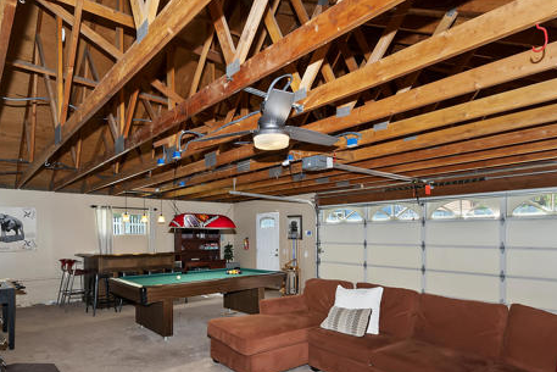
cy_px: 226
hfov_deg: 81.2
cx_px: 269
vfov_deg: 59.0
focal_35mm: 21
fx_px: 325
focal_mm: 10
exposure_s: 1/30
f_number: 8
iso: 400
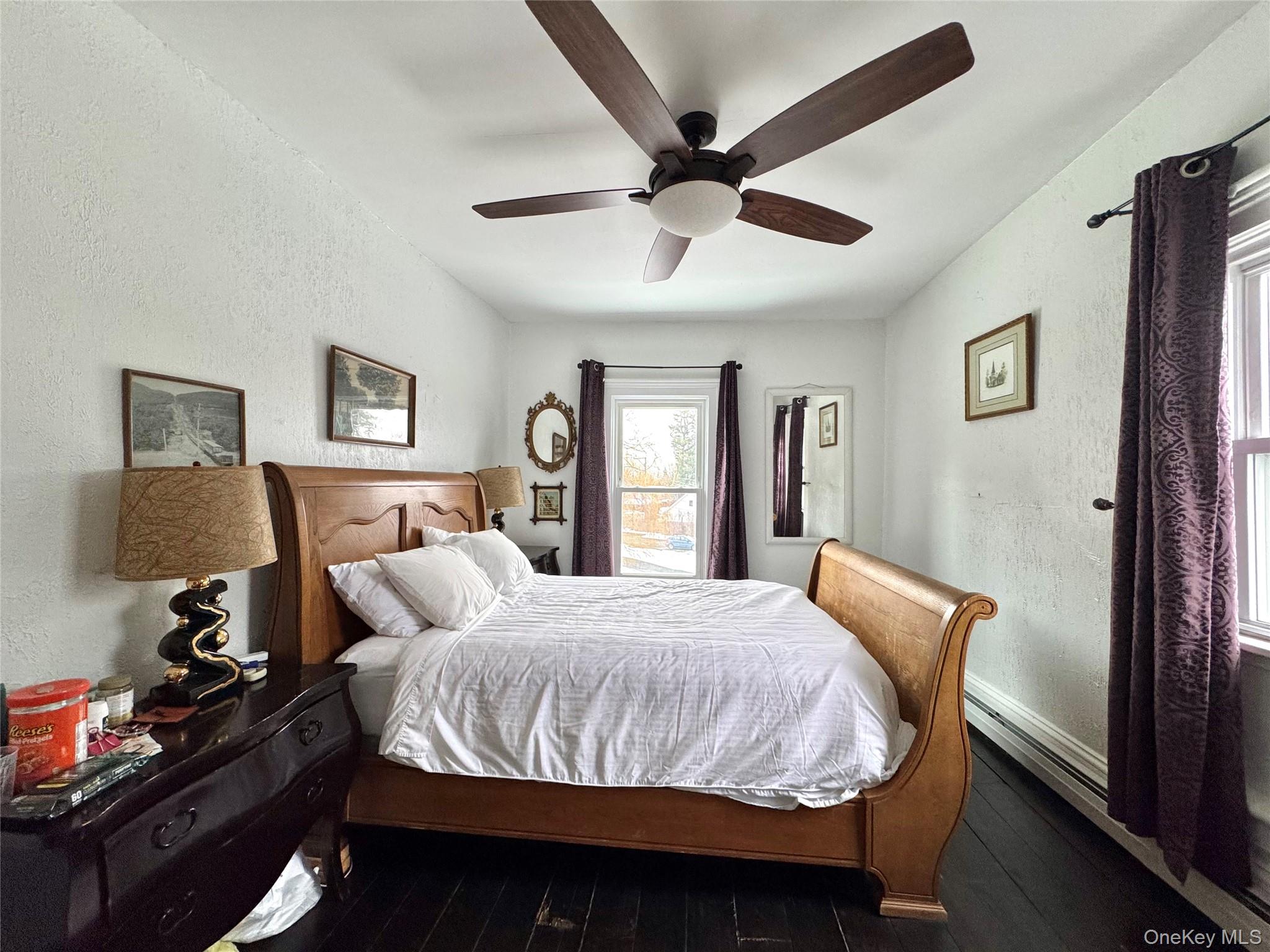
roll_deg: -0.4
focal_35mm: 14
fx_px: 514
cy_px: 476
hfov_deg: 102.1
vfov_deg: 85.7
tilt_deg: -0.3
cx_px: 635
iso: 250
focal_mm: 2.22
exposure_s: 1/99
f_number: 2.2
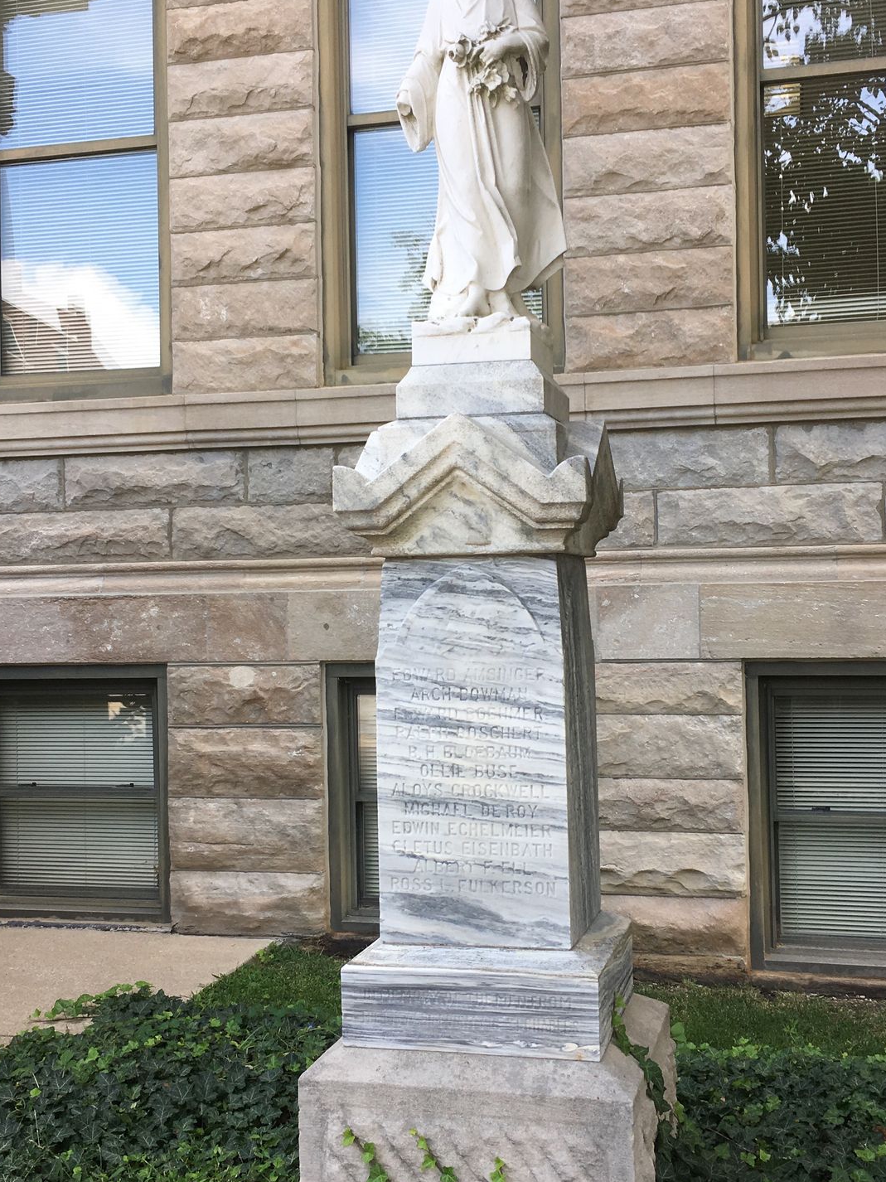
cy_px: 593
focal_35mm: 41
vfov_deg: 45.8
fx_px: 1400
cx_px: 443
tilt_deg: +1.4
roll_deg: +1.3
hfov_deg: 35.1
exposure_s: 1/222
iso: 25
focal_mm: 4.15
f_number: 2.2
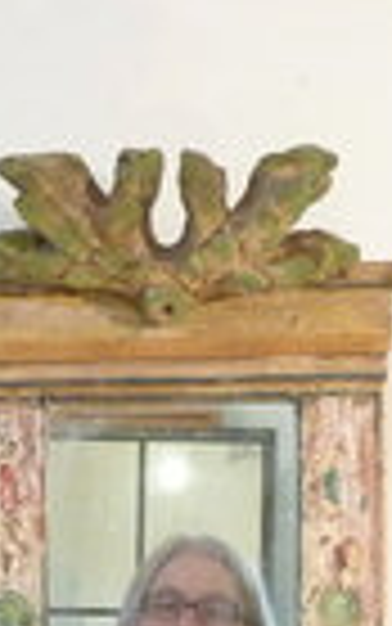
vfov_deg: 14.8
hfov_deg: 9.9
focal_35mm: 133
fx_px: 2271
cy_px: 896
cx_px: 153
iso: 400
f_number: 3.4
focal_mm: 4.7
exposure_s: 1/25
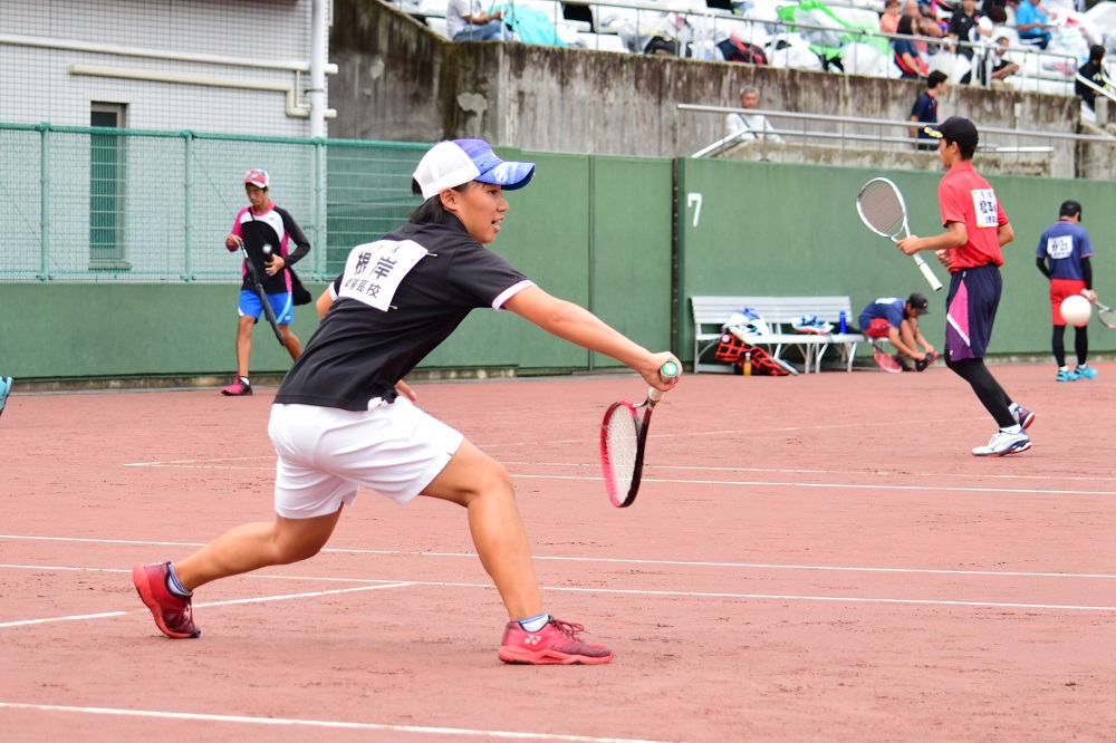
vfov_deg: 13.0
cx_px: 558
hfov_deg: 19.5
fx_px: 3254
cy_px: 372
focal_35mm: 105
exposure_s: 1/1250
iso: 400
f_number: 4.5
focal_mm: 70
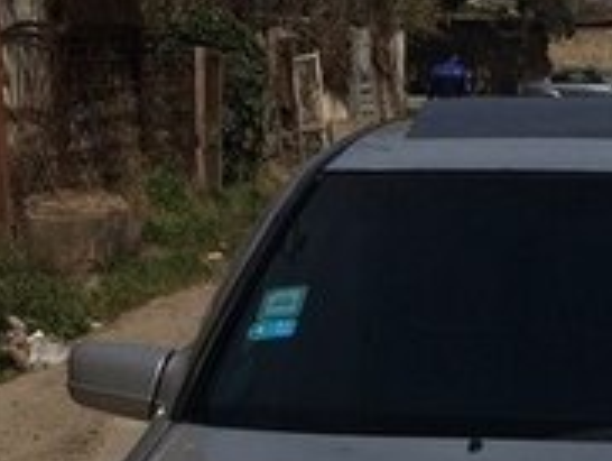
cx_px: 605
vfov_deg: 13.4
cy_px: 665
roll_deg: -0.1
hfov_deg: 18.2
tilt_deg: -19.8
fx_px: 1859
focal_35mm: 105
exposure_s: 1/10309
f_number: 2.2
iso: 40
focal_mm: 4.15
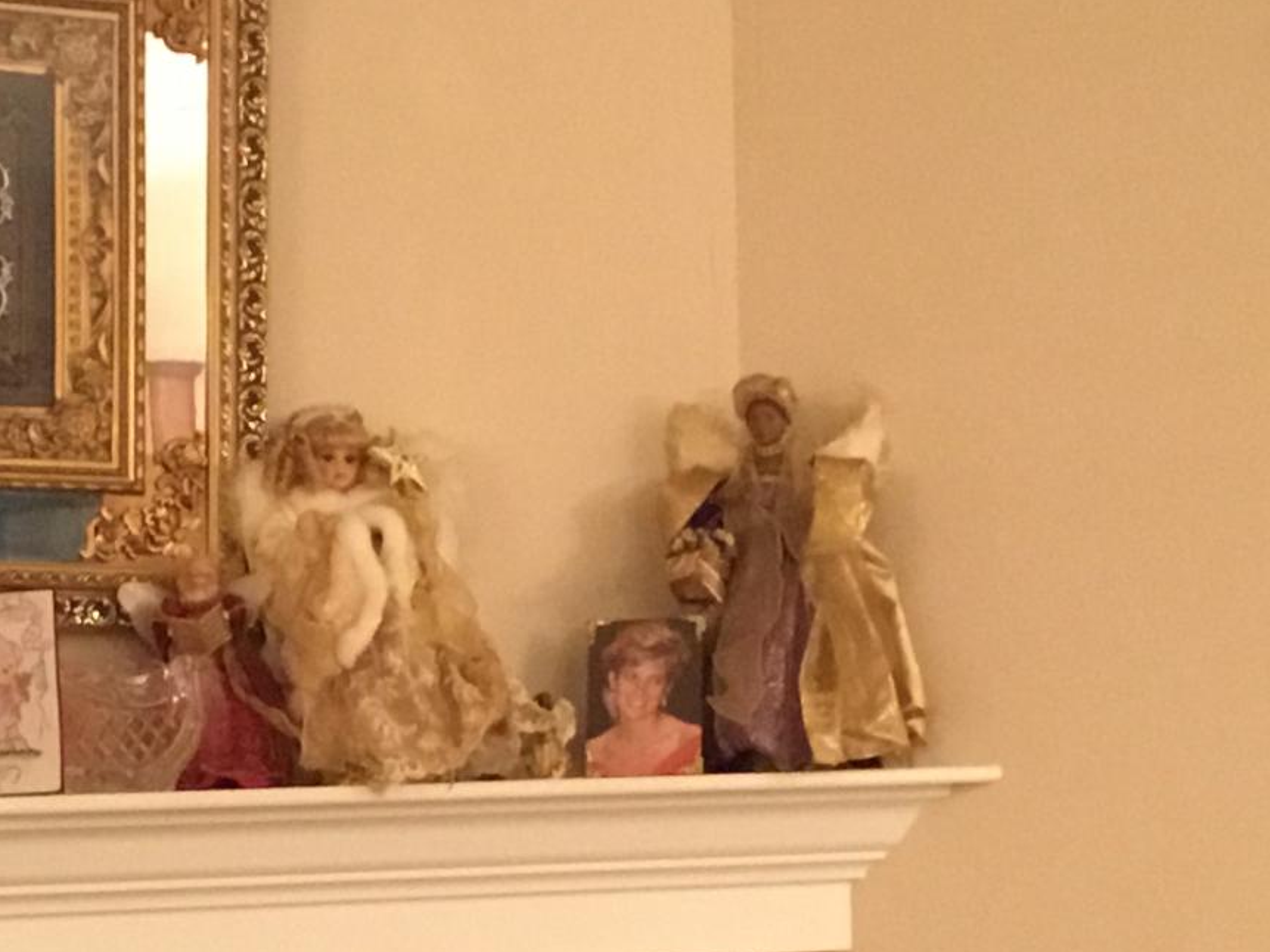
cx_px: 416
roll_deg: +3.0
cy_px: 1108
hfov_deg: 18.2
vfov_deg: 13.4
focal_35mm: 108
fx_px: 3963
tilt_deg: -3.3
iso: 400
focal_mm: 3.3
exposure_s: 1/17
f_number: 2.4
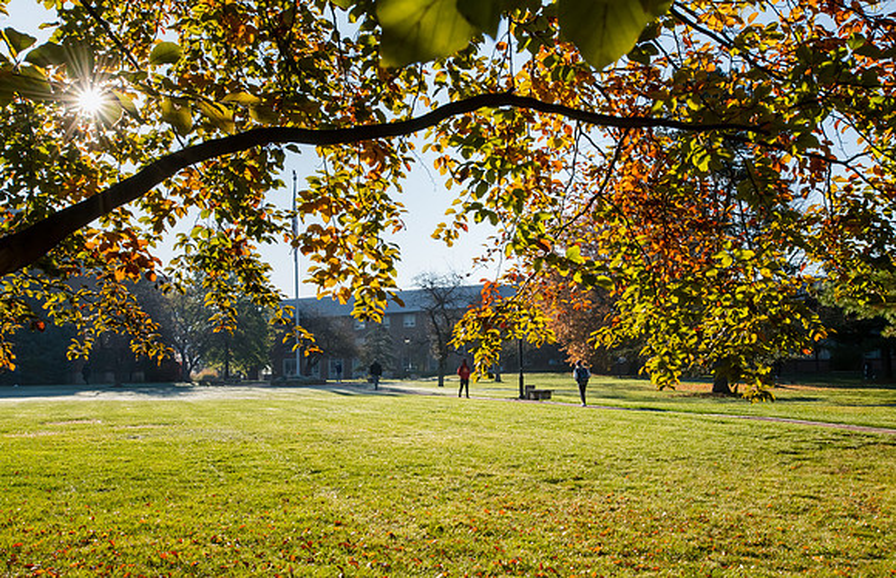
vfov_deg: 34.7
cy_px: 316
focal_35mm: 37
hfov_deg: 51.8
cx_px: 475
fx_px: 923
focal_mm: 35
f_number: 22
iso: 800
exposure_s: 1/200
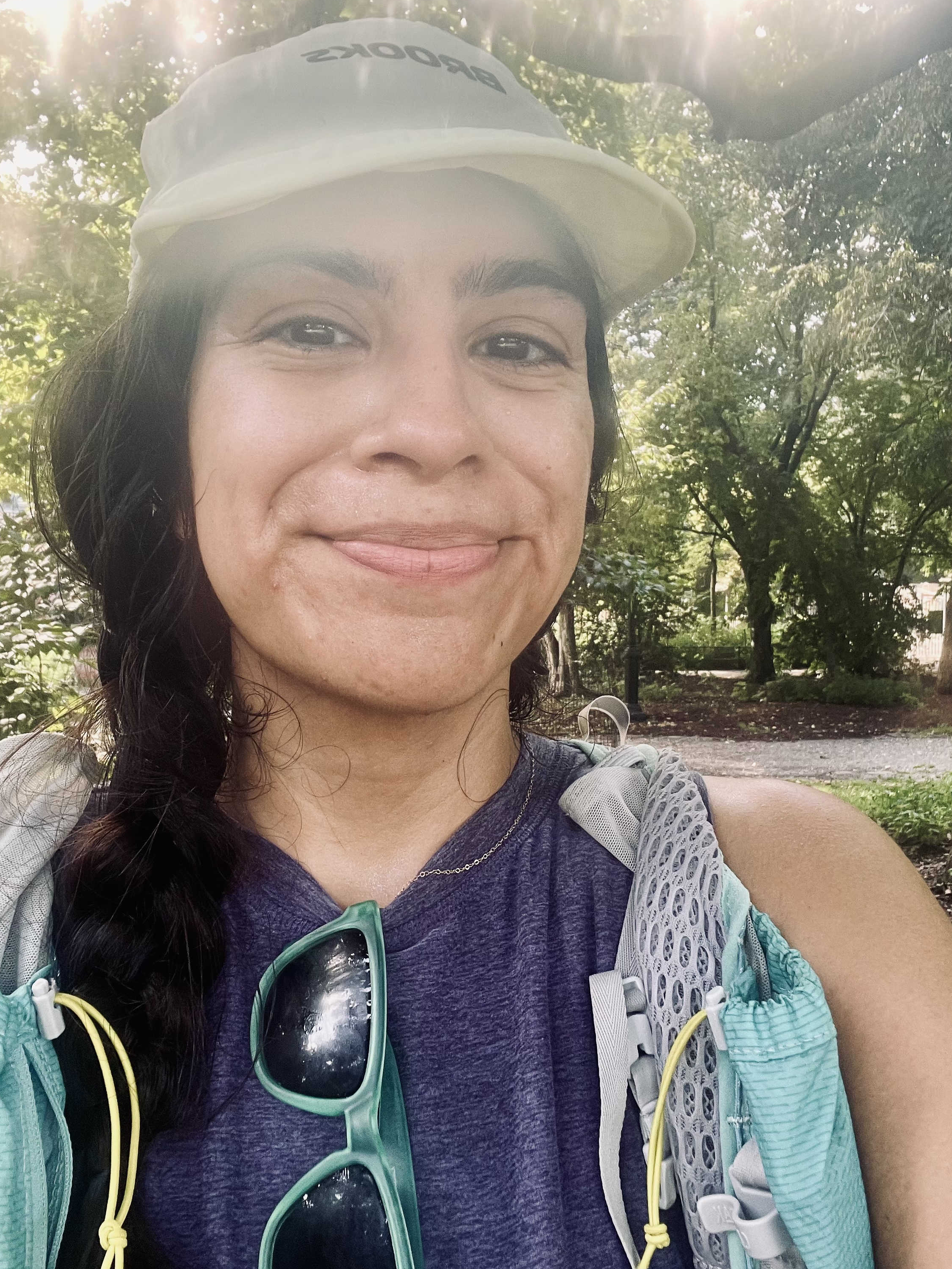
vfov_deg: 58.3
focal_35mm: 31
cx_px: 477
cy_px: 623
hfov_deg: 45.4
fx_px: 1137
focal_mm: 2.71
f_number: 2.2
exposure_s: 1/66
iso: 100
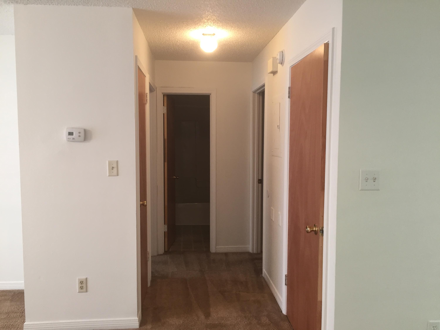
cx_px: 220
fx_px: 369
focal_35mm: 29
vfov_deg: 48.2
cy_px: 165
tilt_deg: -5.1
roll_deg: -0.8
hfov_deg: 61.7
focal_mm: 4.15
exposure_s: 1/30
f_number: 2.2
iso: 125
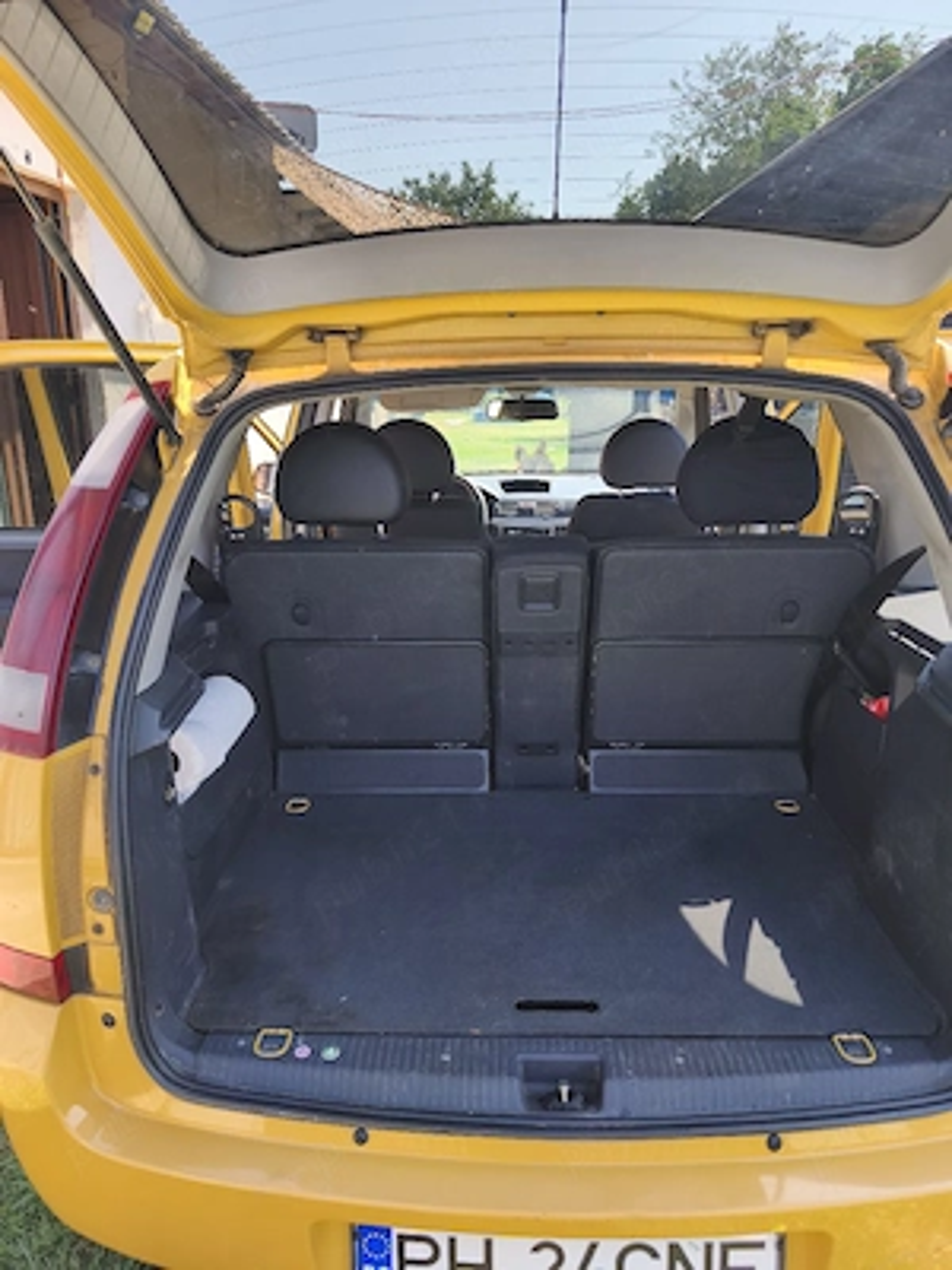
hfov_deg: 58.9
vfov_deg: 73.9
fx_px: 843
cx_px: 476
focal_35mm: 23
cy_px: 635
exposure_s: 1/182
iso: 50
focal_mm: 6.18
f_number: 1.65
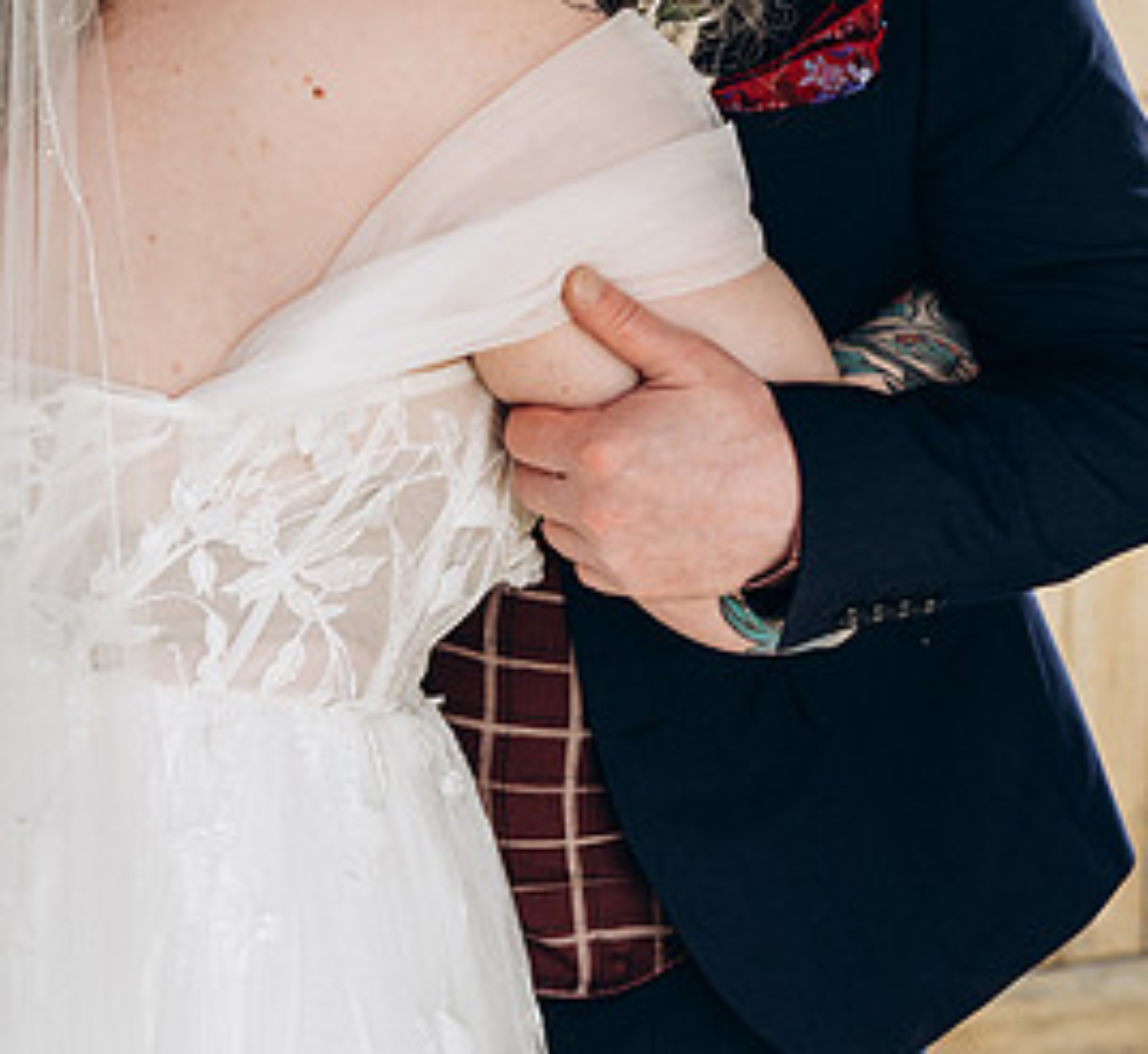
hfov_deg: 19.0
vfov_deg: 17.4
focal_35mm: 95
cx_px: 380
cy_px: 286
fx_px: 3421
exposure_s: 1/160
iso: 320
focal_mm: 35
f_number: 2.5
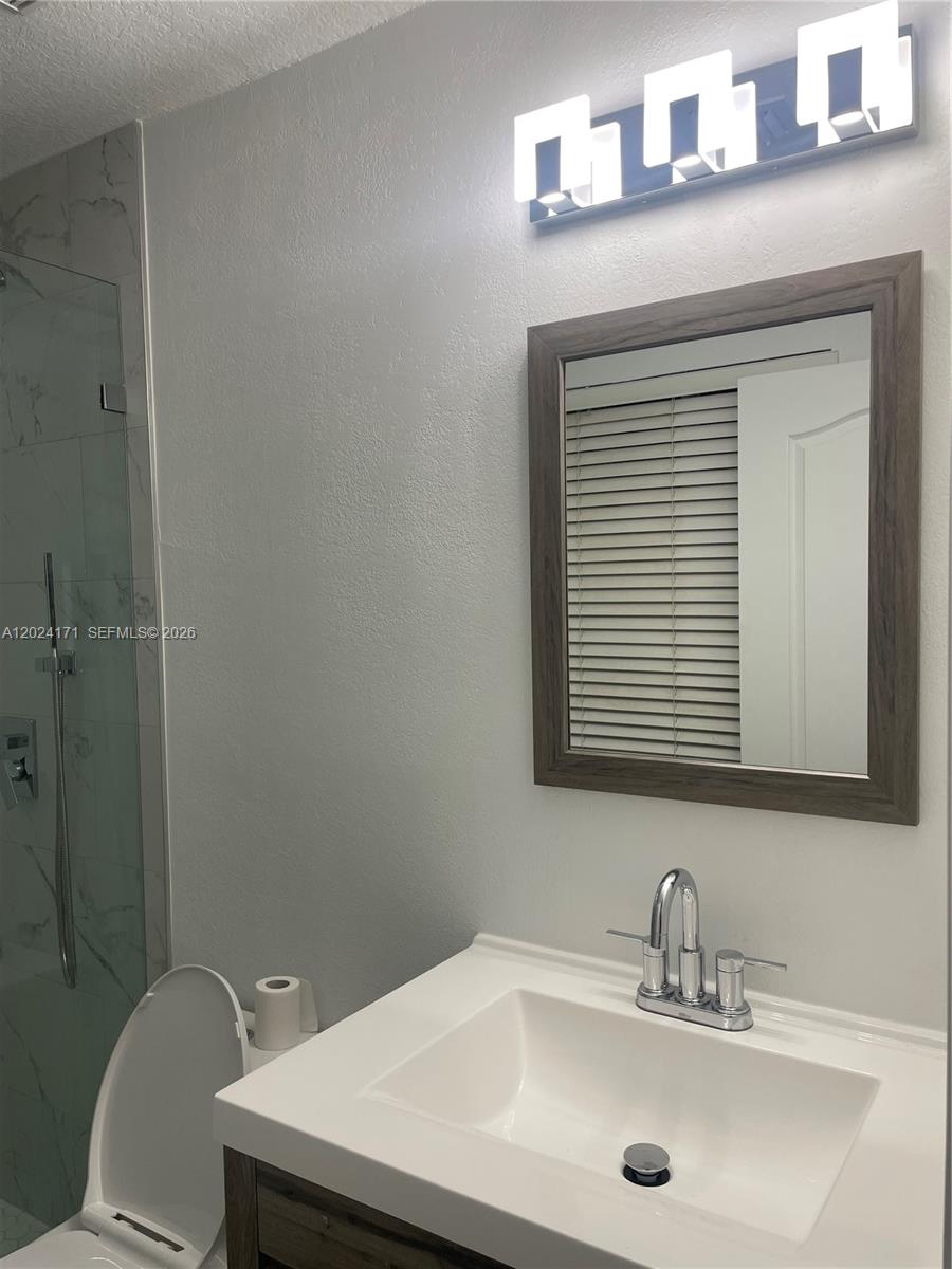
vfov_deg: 67.3
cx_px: 476
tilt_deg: -3.7
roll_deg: +0.8
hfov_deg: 53.1
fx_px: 953
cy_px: 634
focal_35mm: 26
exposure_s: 1/120
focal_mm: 4.2
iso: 40
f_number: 1.6
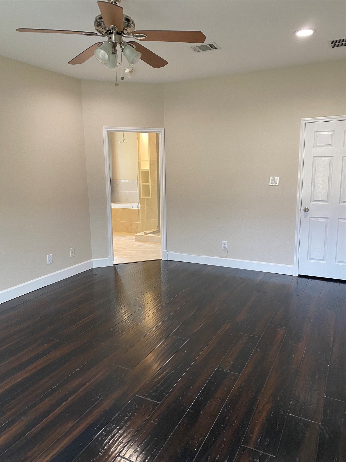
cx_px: 173
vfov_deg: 67.3
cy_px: 231
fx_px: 347
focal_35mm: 26
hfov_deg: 53.1
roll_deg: +0.8
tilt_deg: -9.1
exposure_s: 1/60
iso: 100
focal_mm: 4.25
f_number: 1.8
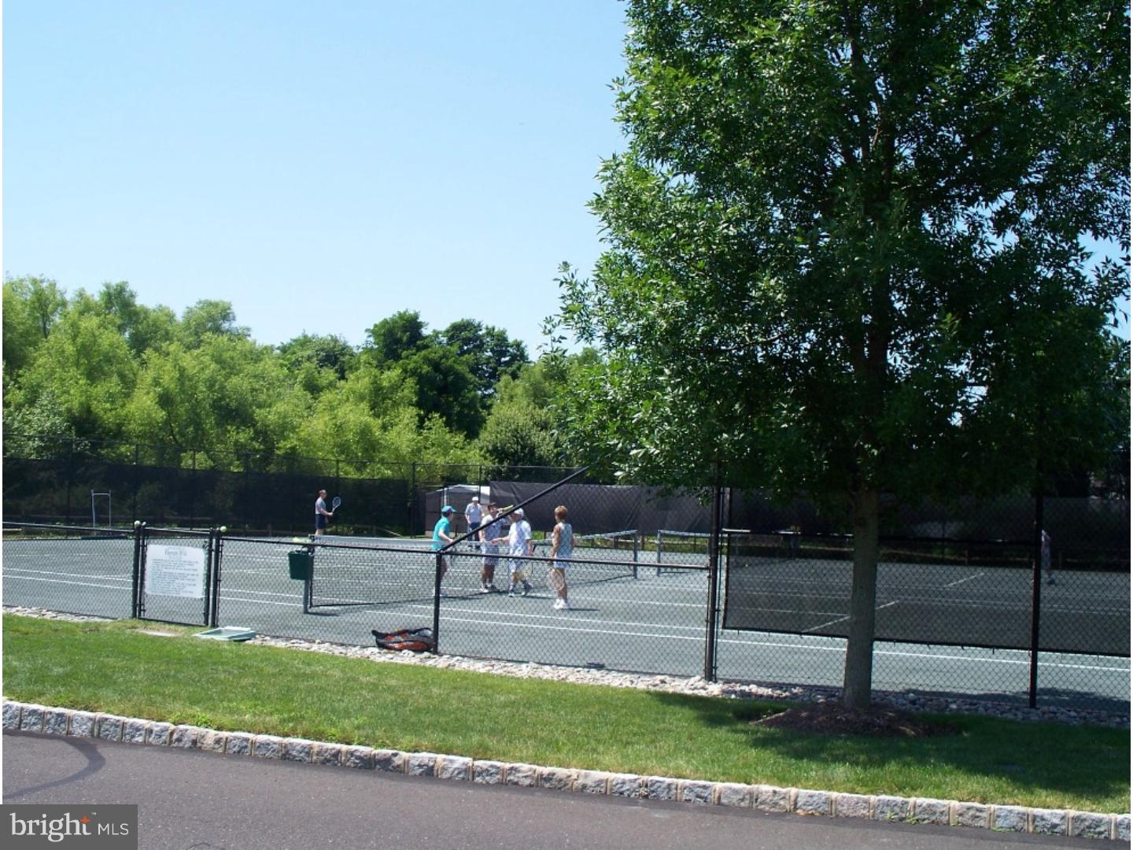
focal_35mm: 36
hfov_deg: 51.4
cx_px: 566
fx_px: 1178
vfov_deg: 39.7
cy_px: 425
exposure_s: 1/640
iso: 64
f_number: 2.8
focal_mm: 7.54
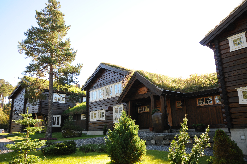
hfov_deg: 67.4
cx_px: 124
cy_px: 82
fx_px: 185
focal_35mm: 27
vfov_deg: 47.8
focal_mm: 18
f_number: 5.6
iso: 200
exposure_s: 1/125
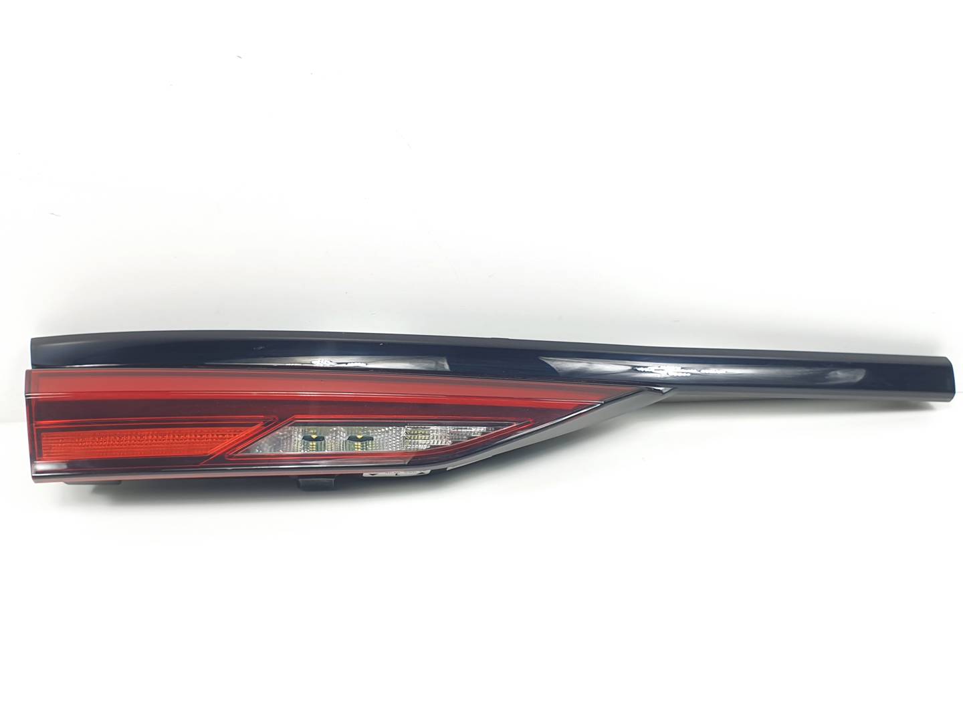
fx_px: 723
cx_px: 482
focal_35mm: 26
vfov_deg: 53.1
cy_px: 361
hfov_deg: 67.3
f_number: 2.4
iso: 50
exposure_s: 1/145
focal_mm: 4.3
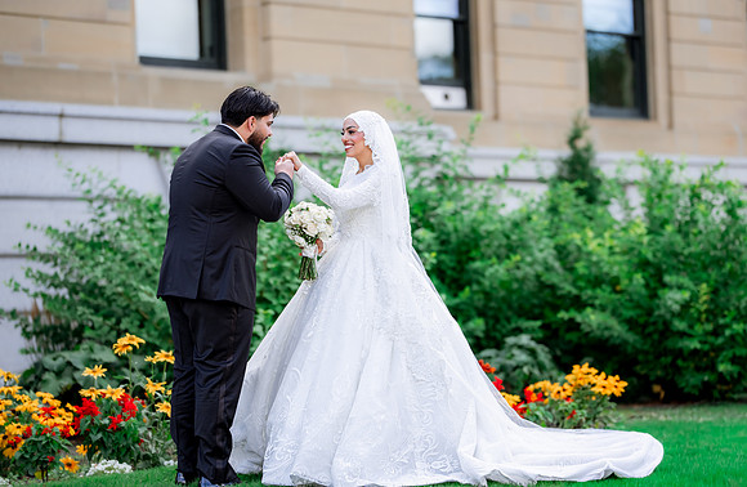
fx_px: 2114
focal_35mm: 103
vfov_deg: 13.1
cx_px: 401
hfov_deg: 20.0
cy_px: 220
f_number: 2
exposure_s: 1/2000
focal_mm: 95
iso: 200
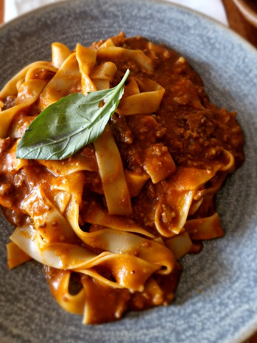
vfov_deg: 54.6
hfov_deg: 42.7
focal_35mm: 33
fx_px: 327
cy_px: 123
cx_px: 101
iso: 320
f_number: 1.8
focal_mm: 5.54
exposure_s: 1/20
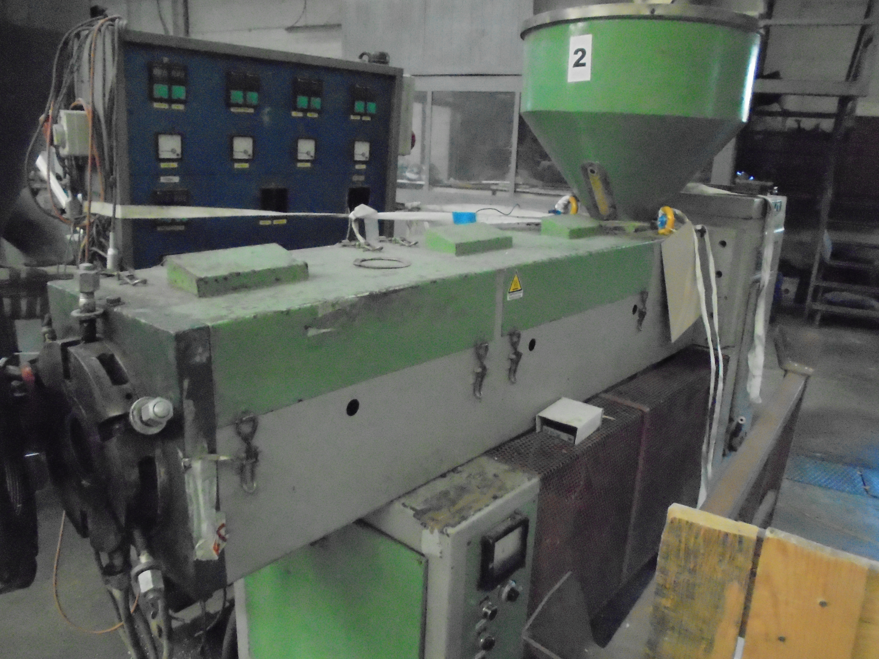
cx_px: 440
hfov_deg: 67.3
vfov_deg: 53.1
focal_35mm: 26
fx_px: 660
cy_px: 330
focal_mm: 4.6
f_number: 3.5
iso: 1600
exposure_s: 1/60
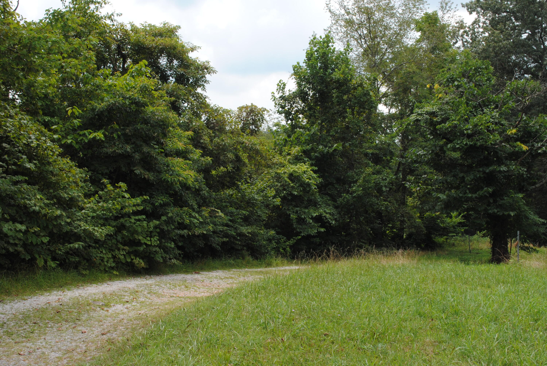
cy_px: 183
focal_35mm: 48
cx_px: 274
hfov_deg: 41.1
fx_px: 730
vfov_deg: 28.1
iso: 400
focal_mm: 32
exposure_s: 1/200
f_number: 13
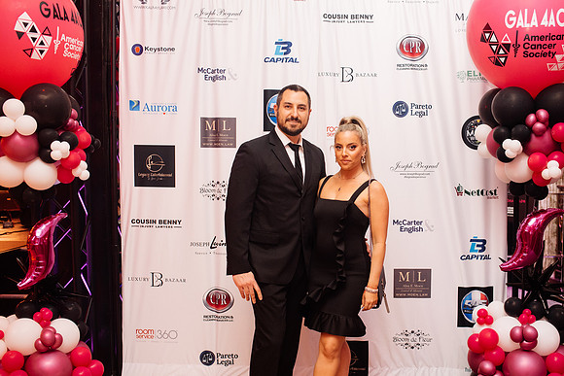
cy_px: 211
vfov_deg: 33.1
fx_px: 633
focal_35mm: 40
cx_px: 320
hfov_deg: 47.9
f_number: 2.8
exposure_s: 1/200
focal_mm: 35
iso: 2500
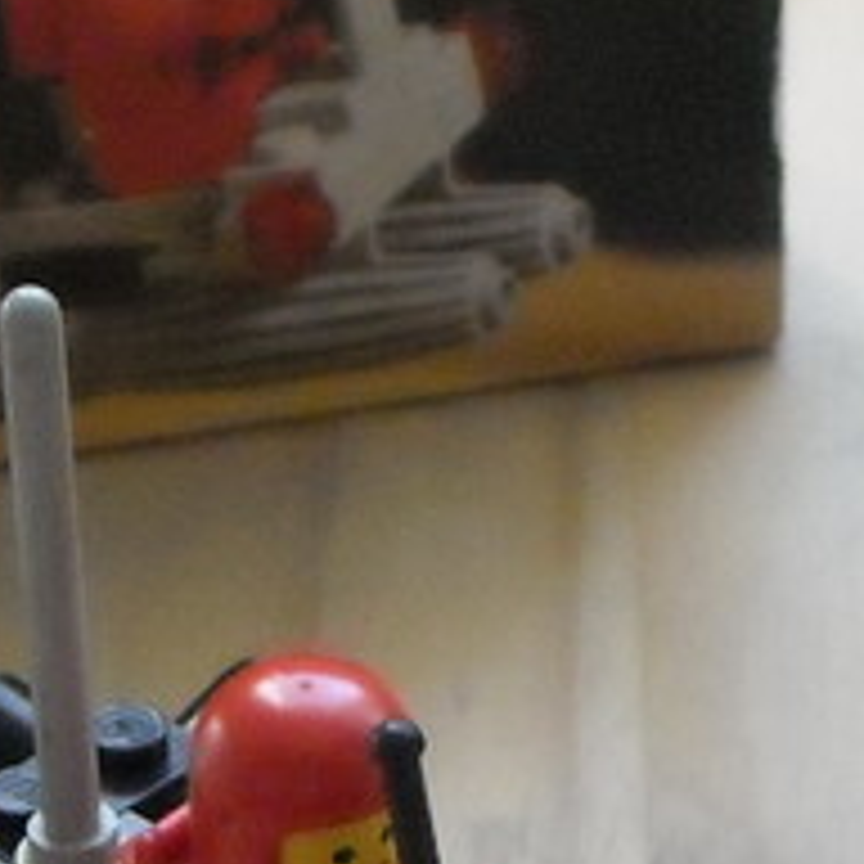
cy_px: 583
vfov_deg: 8.6
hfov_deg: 8.6
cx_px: 662
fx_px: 5732
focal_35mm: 203
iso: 616
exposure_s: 1/228
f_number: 3.2
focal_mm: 7.92
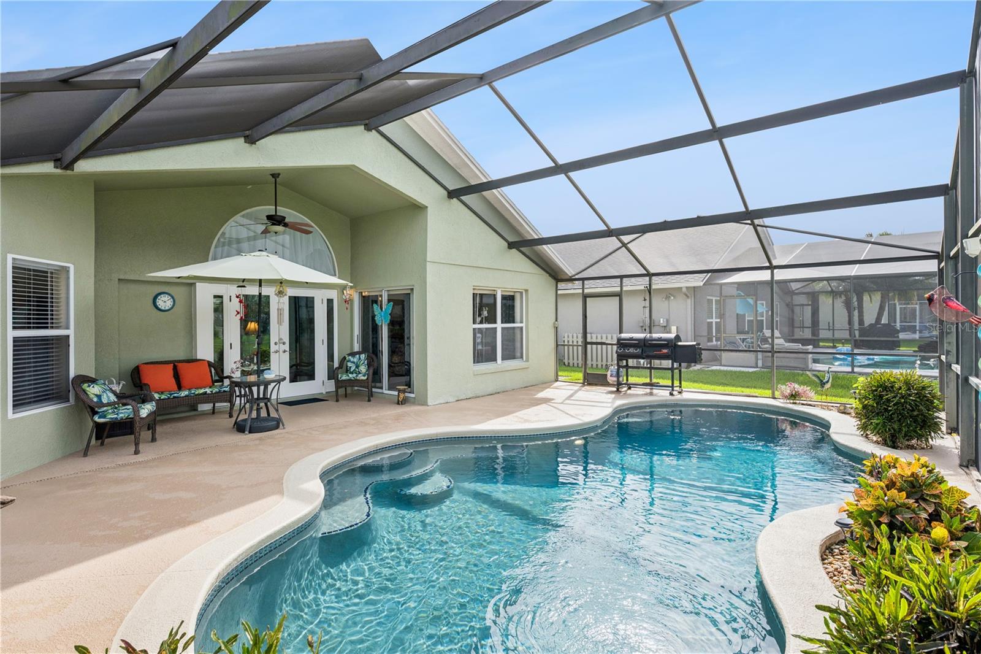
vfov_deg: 65.9
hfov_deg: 88.4
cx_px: 490
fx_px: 504
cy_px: 327
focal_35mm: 18
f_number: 9
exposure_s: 1/160
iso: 200
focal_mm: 18.5
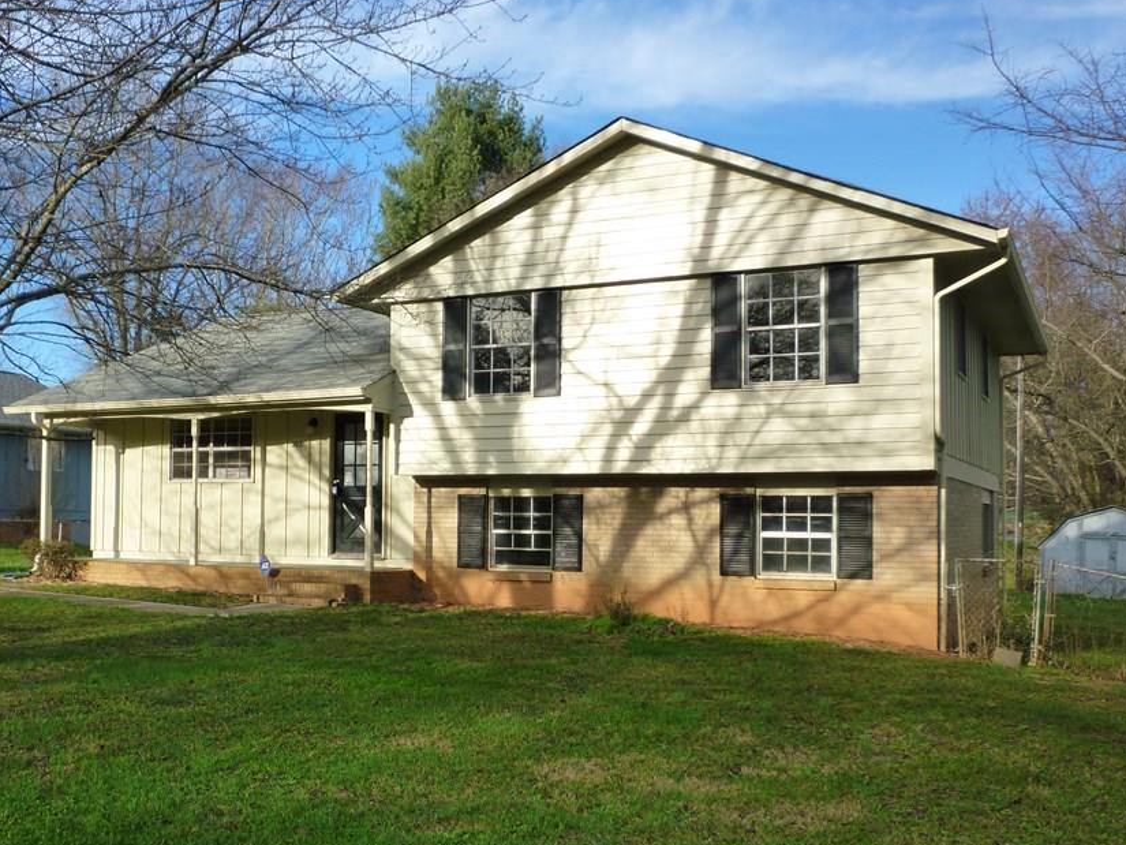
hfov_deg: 51.2
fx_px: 1171
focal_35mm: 36
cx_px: 501
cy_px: 483
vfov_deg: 39.6
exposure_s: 1/500
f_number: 3.3
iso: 125
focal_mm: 5.2
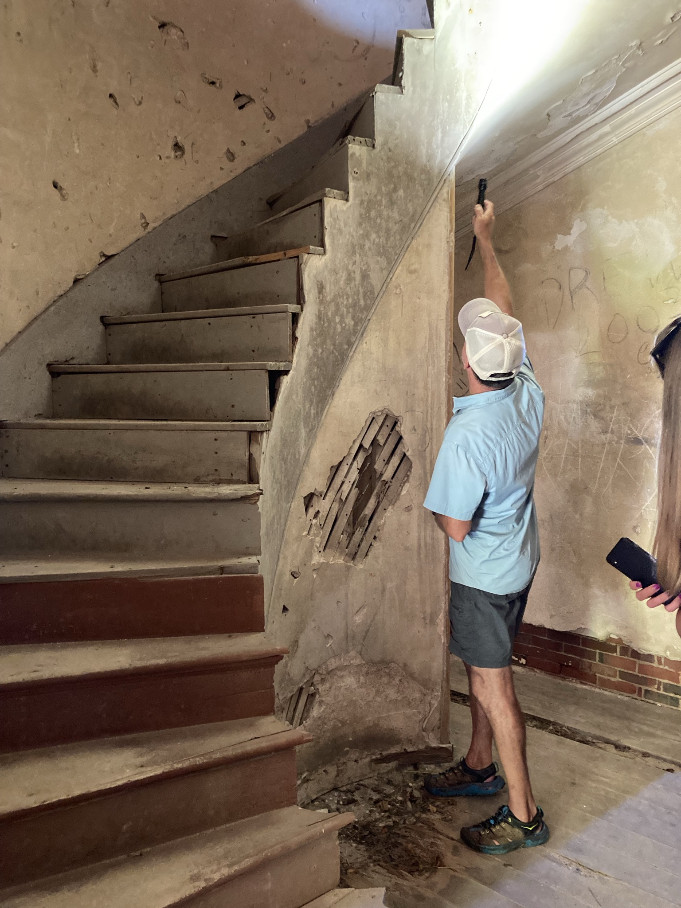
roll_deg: +0.6
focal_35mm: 28
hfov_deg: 49.7
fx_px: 734
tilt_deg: -4.0
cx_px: 340
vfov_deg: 63.4
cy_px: 454
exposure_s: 1/30
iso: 640
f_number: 1.8
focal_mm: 3.99
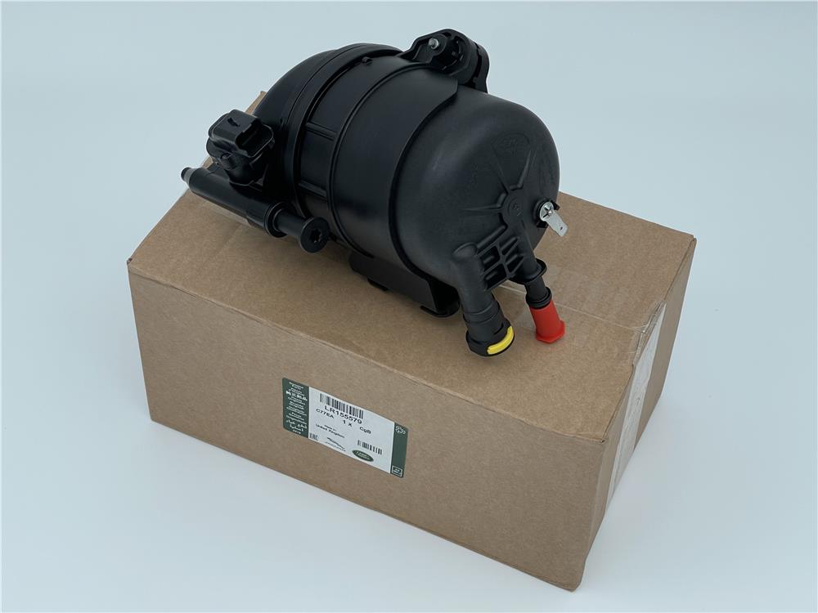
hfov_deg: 30.3
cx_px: 409
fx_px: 1512
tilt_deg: -49.3
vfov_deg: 22.9
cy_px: 306
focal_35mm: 64
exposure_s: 1/241
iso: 20
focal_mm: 7.5
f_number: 2.2
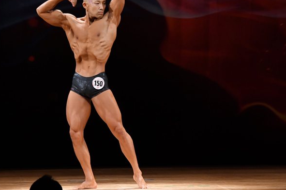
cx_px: 111
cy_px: 80
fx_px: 2343
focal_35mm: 295
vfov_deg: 4.7
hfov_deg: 7.0
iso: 3200
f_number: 5.6
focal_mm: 150
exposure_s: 1/400
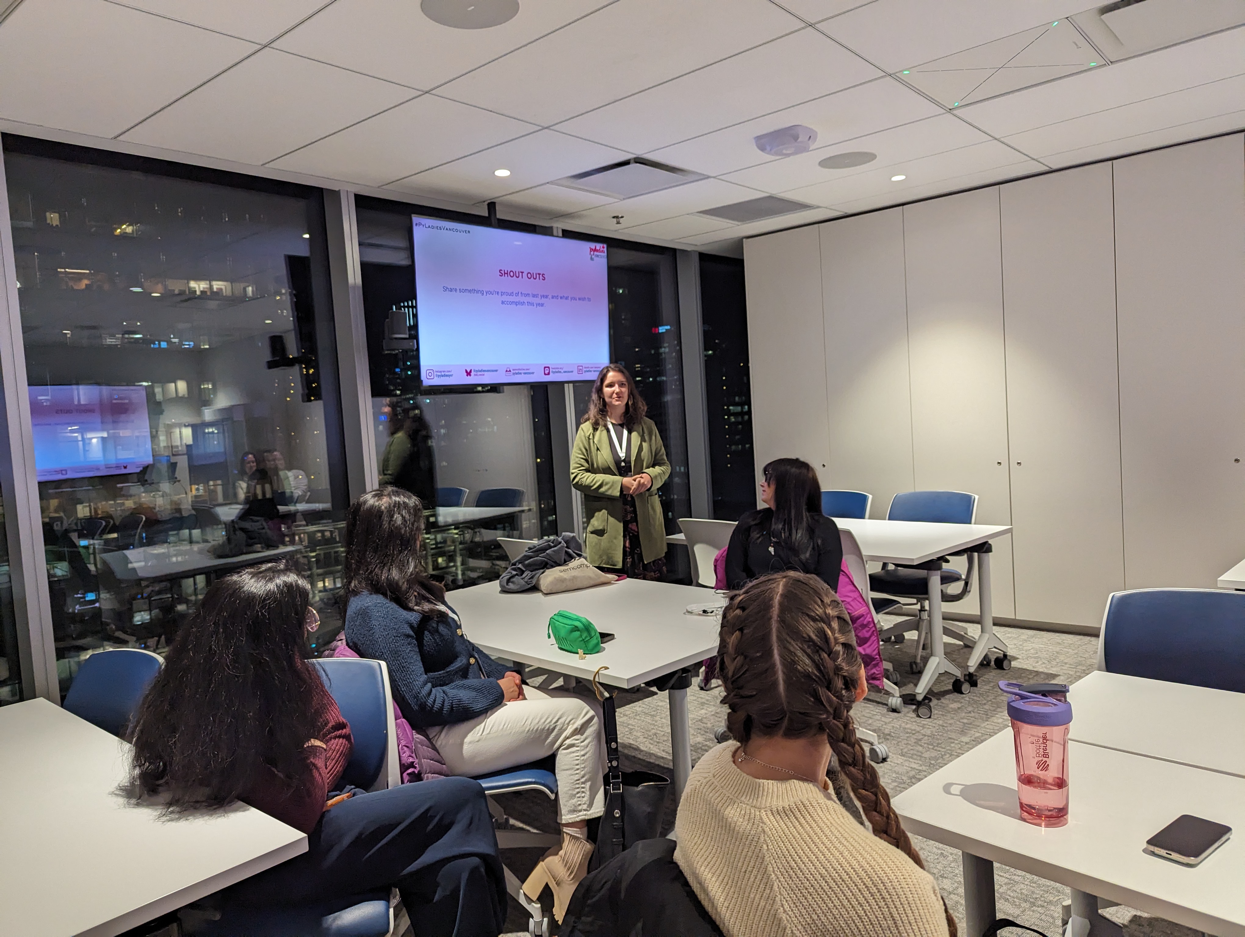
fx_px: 864
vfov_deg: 56.9
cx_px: 622
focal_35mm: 24
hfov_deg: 71.5
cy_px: 468
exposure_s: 1/289
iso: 654
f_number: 1.85
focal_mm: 6.81
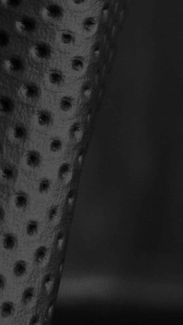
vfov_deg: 9.6
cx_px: -112
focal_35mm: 223
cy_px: 88
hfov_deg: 5.4
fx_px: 1925
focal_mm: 35
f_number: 6.3
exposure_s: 1/125
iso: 500
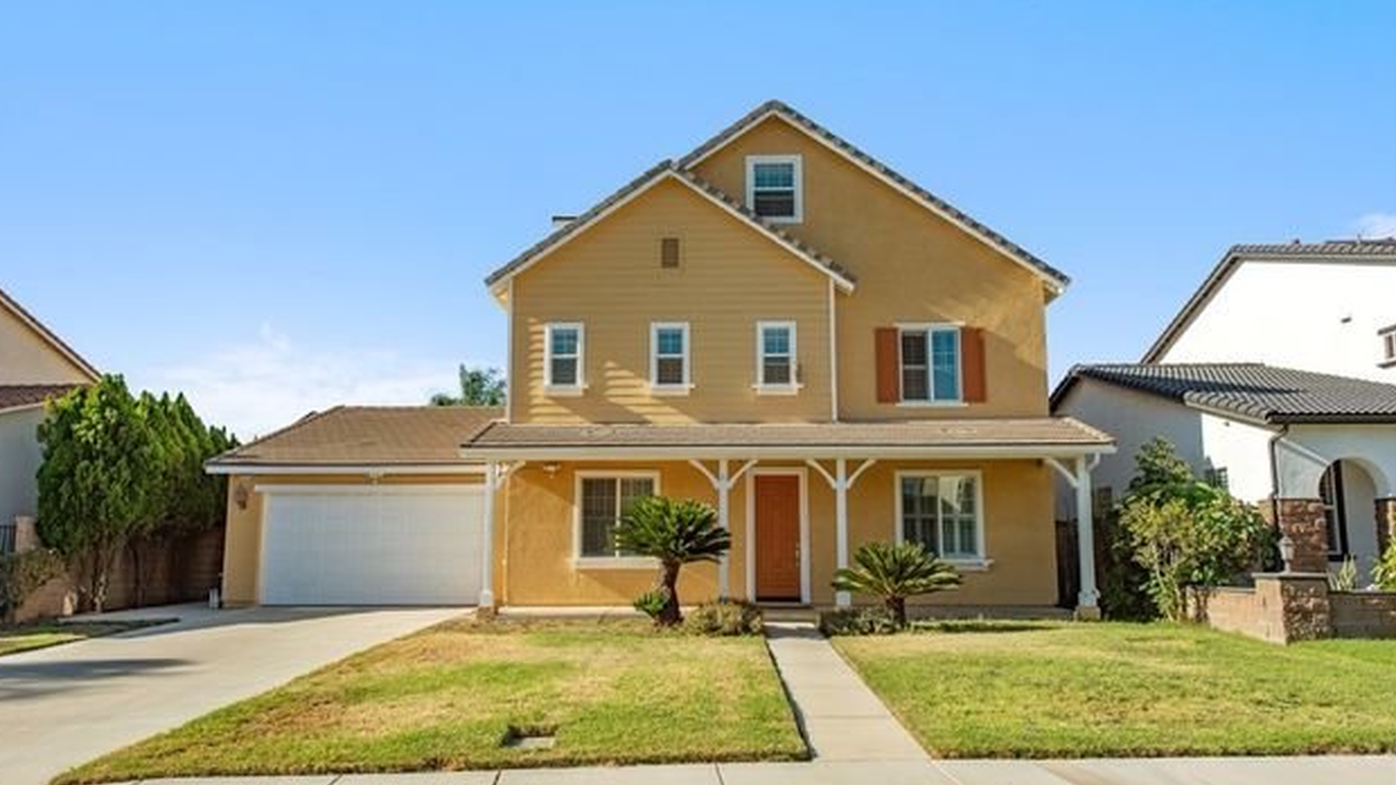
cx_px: 688
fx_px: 962
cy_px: 436
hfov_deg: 71.9
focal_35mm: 26
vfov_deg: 44.3
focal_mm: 24
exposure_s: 1/400
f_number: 10
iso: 200
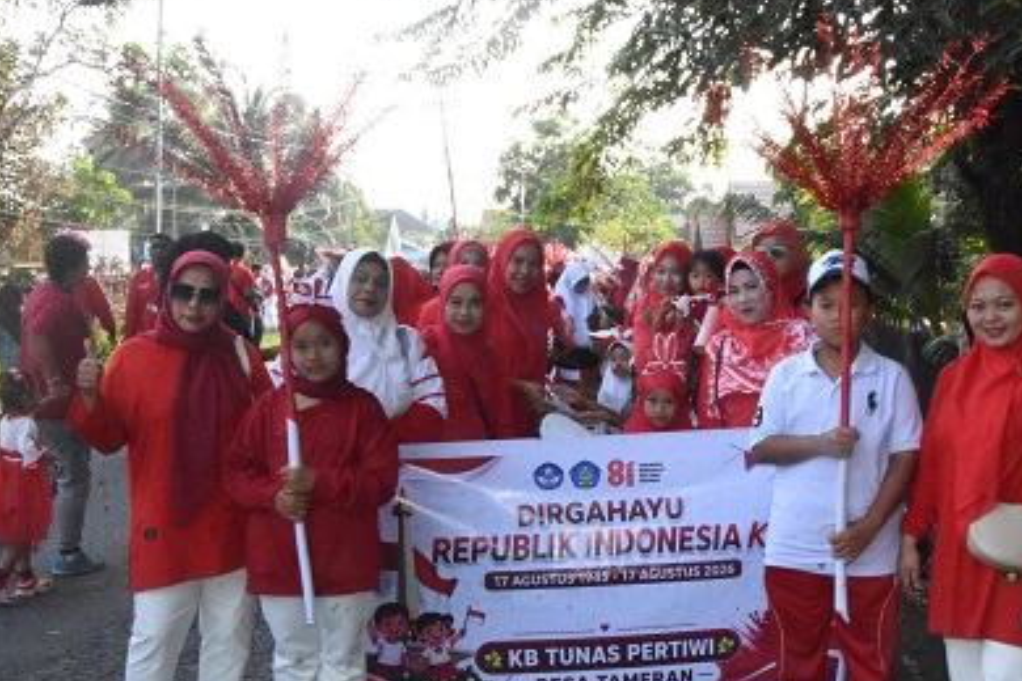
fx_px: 1419
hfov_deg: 39.5
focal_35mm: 50
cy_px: 394
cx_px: 592
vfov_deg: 27.0
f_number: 25
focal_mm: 26
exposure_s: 1/250
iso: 10000
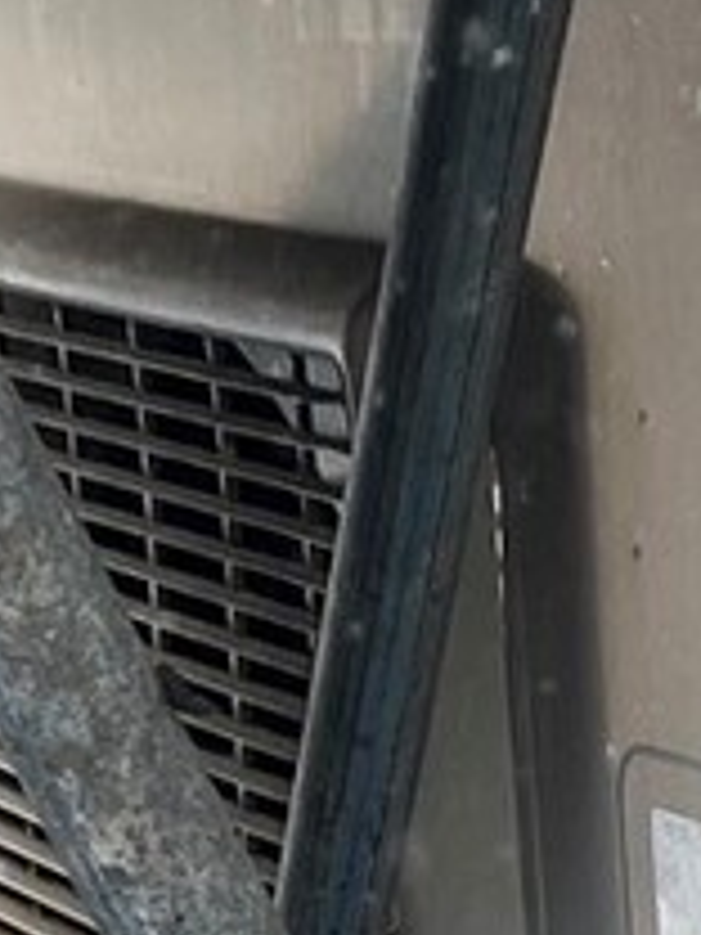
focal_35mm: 180
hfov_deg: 7.5
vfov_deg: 10.6
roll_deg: -0.7
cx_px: 1874
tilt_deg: -15.4
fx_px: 4860
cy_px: 1344
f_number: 1.6
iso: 50
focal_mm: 5.1
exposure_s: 1/422
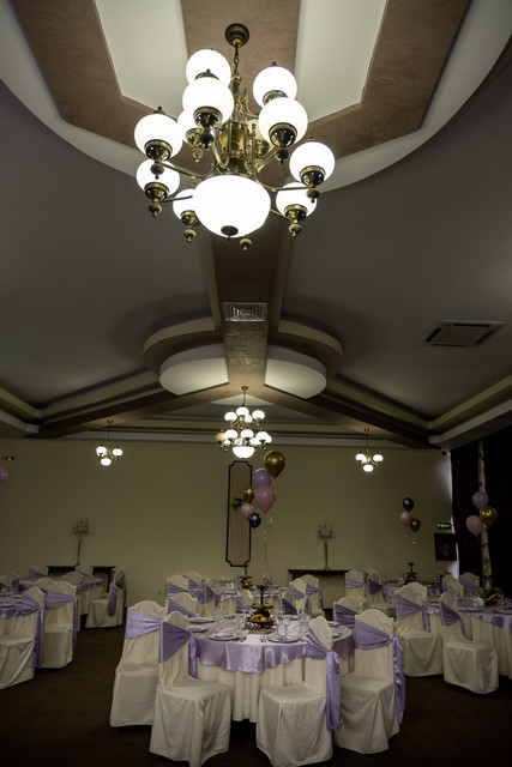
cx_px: 256
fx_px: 512
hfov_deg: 53.2
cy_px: 384
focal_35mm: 24
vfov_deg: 73.7
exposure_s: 1/125
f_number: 2.8
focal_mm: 16
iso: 1000
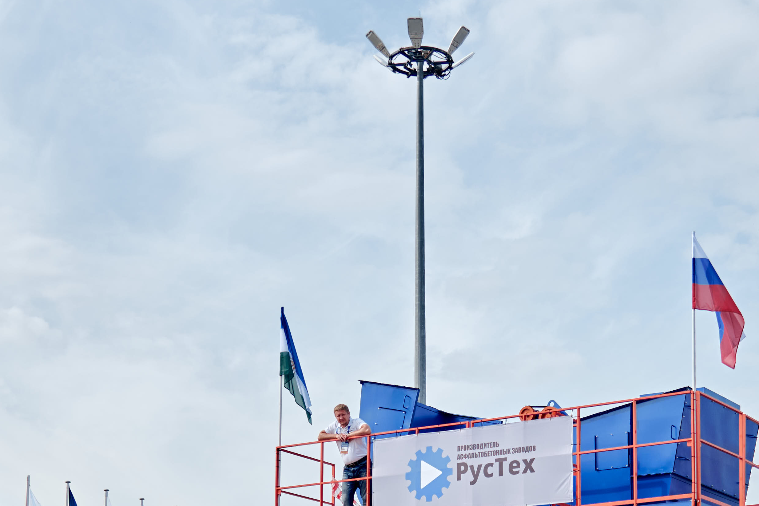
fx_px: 1686
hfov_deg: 25.2
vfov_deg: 16.3
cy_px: 630
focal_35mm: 80
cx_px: 504
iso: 80
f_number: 4.5
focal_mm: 24
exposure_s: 1/500
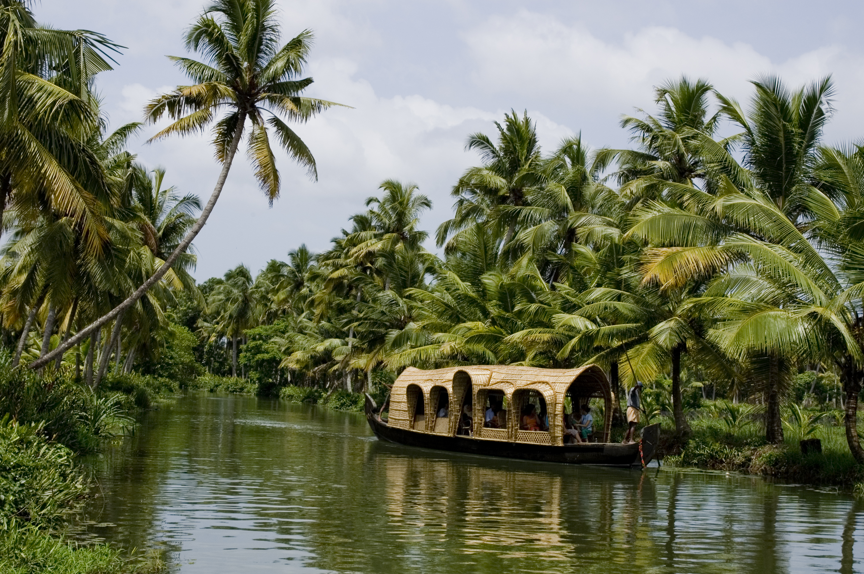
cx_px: 432
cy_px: 287
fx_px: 1367
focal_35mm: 57
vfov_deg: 23.7
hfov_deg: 35.1
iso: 200
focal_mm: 38
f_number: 9
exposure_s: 1/320
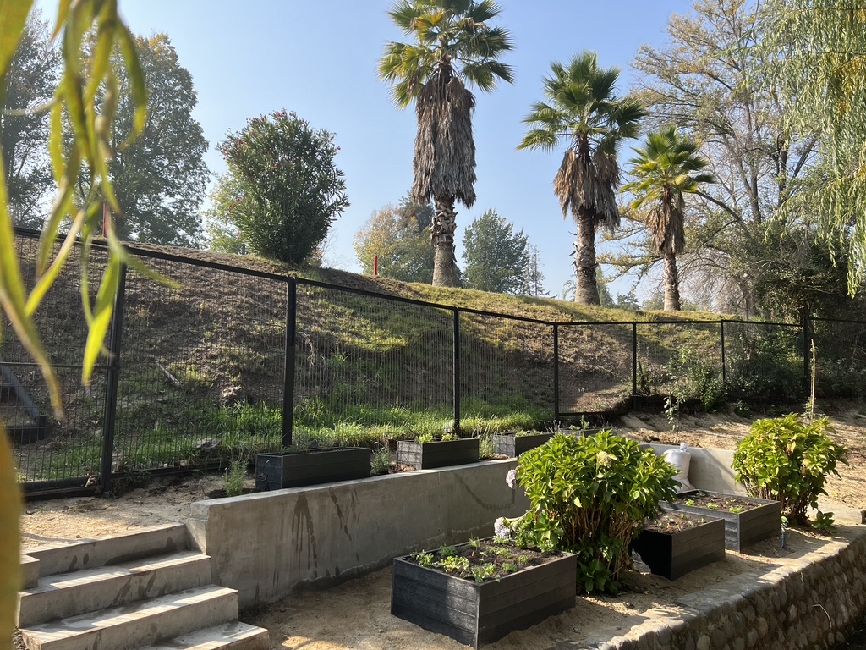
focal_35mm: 26
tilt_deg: +5.4
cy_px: 325
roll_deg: -0.6
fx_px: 650
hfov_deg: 67.3
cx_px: 433
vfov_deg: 53.1
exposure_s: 1/1751
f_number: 1.5
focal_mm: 5.7
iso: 50
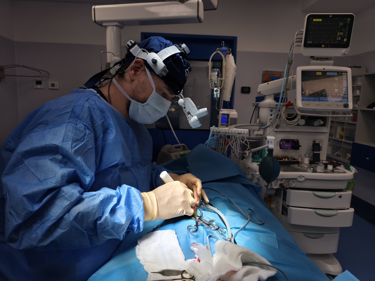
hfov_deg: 73.9
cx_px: 188
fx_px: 249
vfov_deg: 58.9
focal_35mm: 23
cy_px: 140
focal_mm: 6.57
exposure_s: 1/280
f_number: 1.6
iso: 50
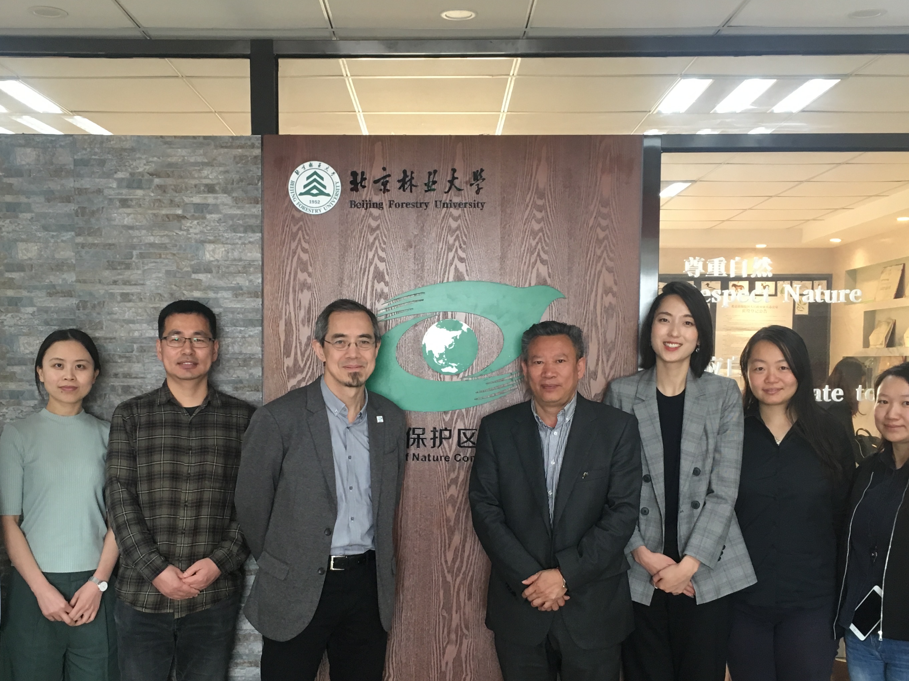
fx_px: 1129
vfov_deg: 33.4
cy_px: 432
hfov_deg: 43.8
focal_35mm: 43
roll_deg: -0.9
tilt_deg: -4.3
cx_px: 412
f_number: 2.2
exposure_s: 1/33
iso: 125
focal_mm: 4.15
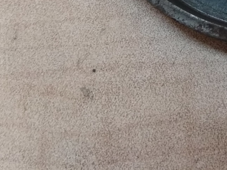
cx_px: 214
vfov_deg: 18.8
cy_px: -93
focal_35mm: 68
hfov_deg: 27.3
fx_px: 446
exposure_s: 1/17
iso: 640
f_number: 2
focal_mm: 3.57
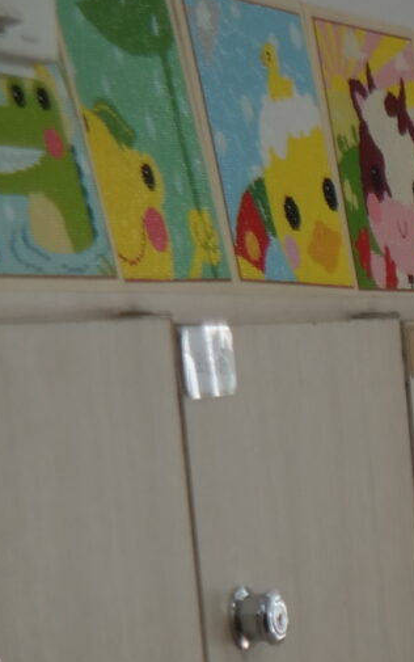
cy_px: 924
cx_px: 1669
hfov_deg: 5.9
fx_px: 3355
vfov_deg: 10.9
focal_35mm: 186
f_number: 4
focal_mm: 24
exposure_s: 1/50
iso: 200
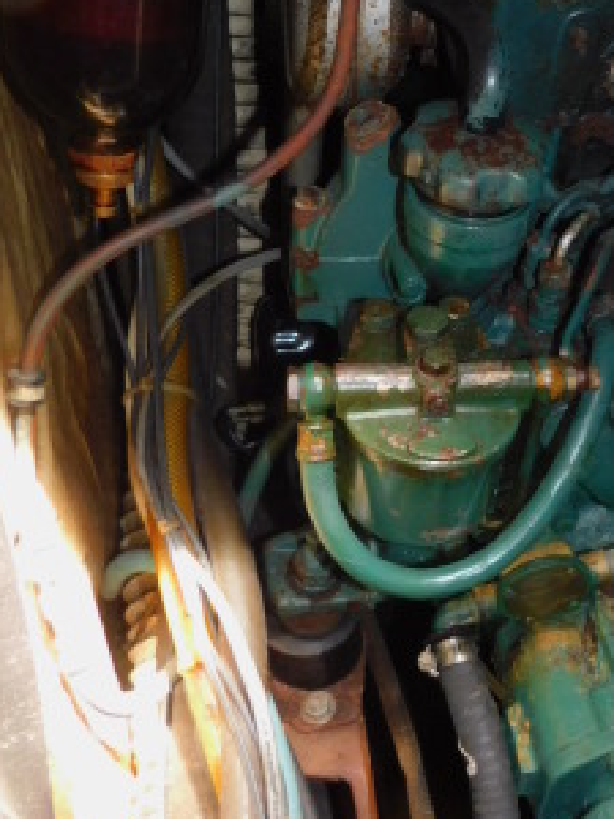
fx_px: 1088
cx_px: 494
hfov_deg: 30.7
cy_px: 322
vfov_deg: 41.0
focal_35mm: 46
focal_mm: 4
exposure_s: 1/30
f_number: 3
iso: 200
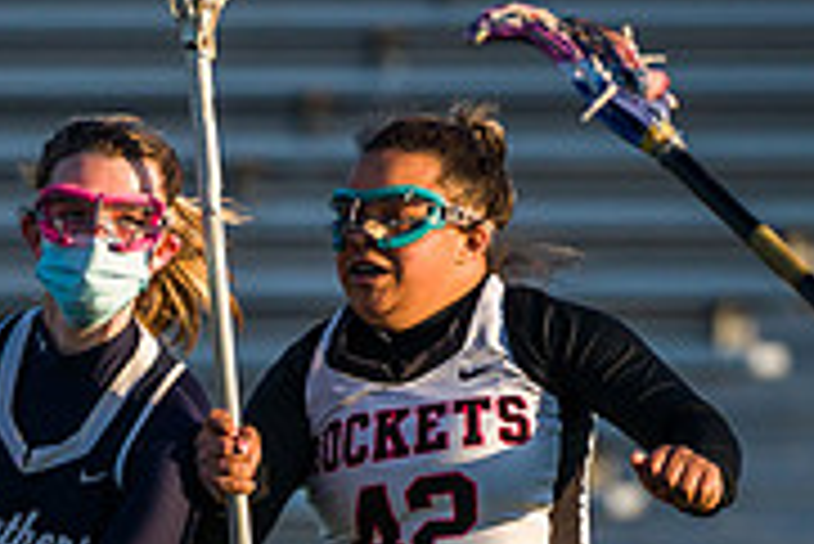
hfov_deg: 1.4
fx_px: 32585
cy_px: 558
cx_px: 113
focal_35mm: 1440
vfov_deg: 1.0
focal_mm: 400
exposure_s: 1/2000
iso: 1250
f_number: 5.6
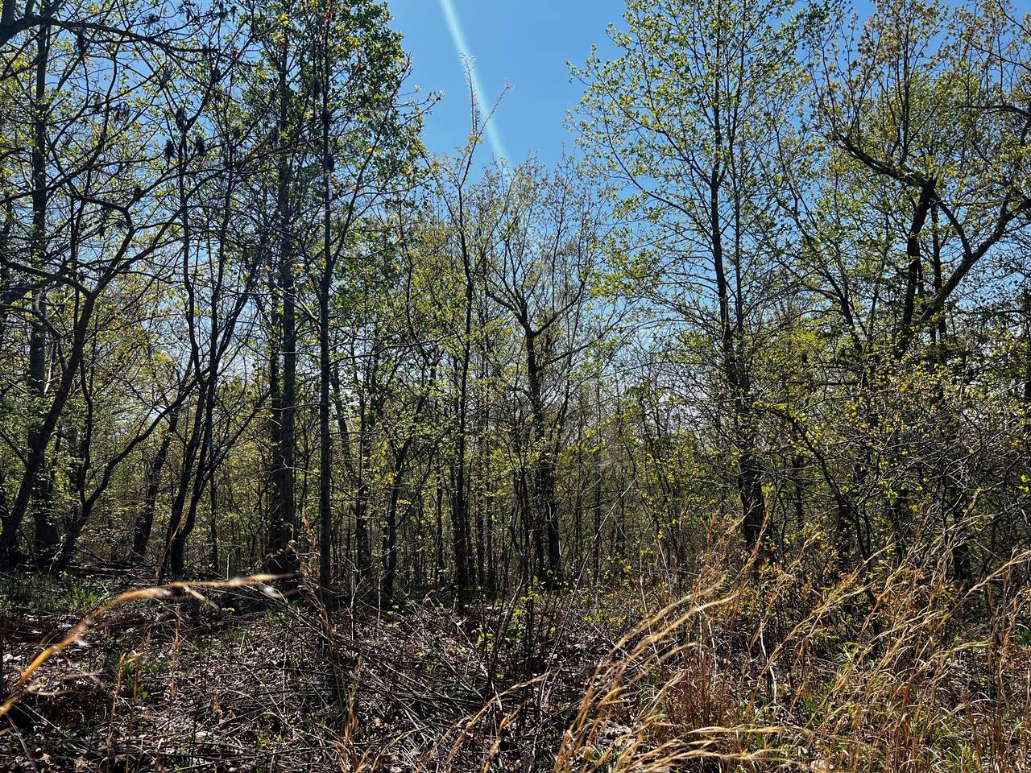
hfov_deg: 67.3
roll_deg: +1.1
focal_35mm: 26
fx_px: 774
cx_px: 516
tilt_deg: +11.9
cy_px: 386
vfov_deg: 53.1
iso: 50
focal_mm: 5.7
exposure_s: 1/4115
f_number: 1.5
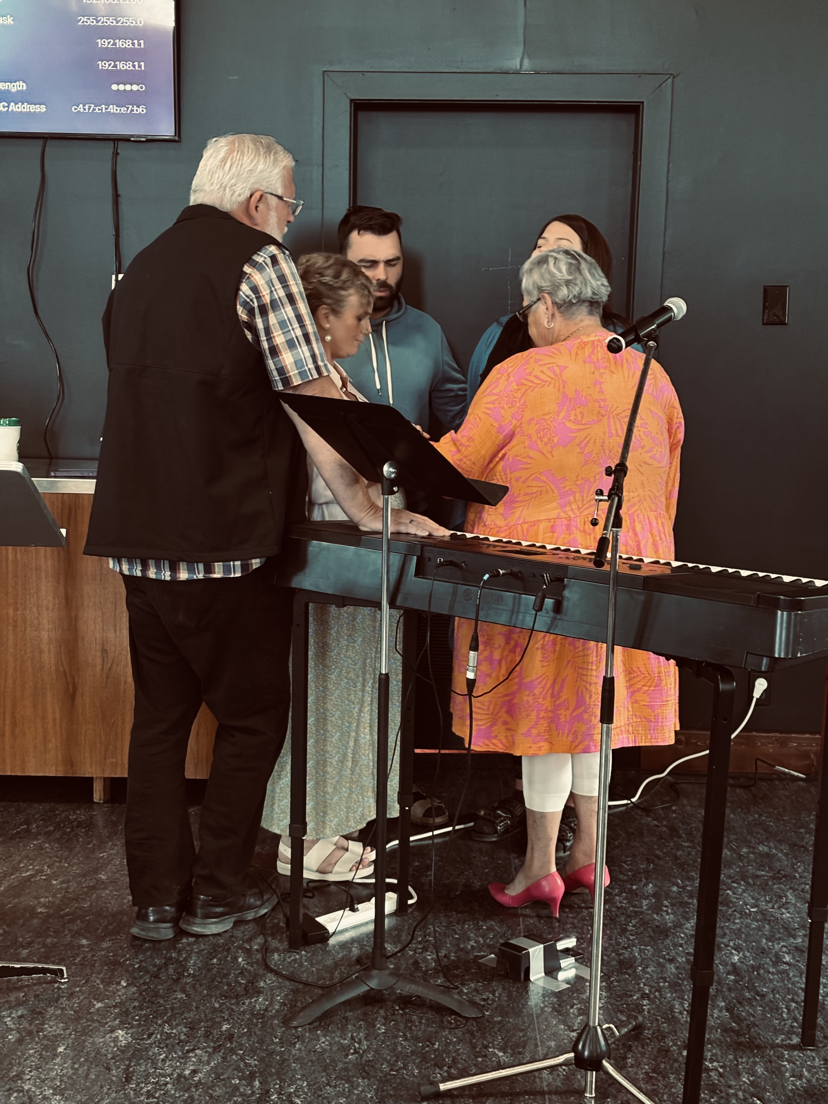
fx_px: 1658
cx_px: 414
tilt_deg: -8.1
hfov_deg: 28.0
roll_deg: -1.8
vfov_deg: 36.8
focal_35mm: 52
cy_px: 552
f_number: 1.6
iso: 320
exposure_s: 1/24
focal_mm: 5.96
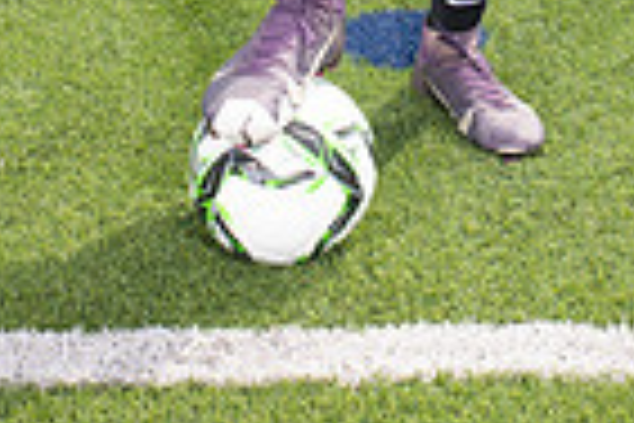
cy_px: -536
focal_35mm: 115
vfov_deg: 10.5
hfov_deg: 17.7
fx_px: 2025
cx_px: 423
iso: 125
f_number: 7.1
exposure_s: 1/320
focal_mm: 36
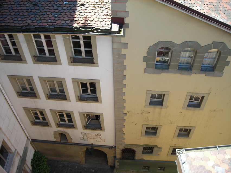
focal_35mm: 38
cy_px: 86
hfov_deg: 49.0
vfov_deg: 37.7
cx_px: 116
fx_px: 254
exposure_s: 1/127
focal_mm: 6.3
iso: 50
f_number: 3.2
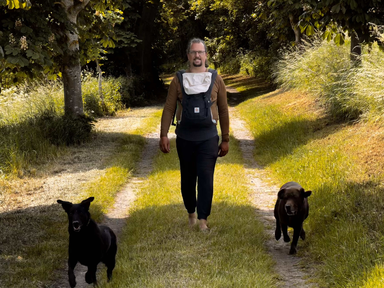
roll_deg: +0.1
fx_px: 532
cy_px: 144
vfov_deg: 30.3
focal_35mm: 48
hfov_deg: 39.7
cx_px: 192
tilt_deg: -5.2
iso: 64
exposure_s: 1/1133
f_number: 1.78
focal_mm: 6.76
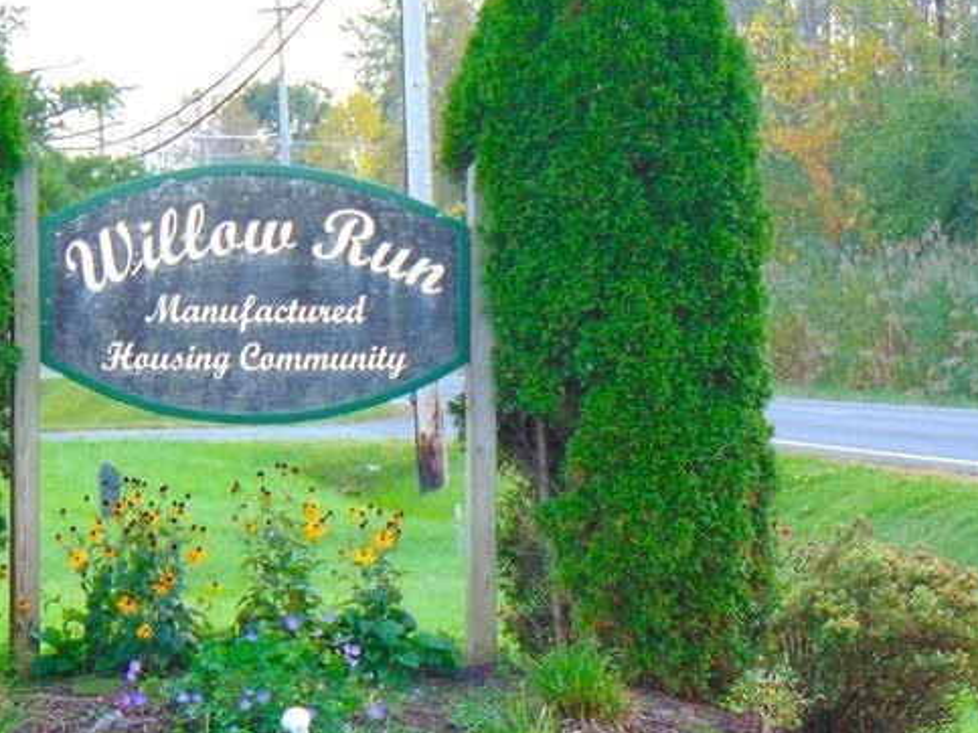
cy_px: 557
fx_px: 6468
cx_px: 419
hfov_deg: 8.6
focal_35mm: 229
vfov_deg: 6.5
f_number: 3.9
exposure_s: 1/60
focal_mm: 19.4
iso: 80
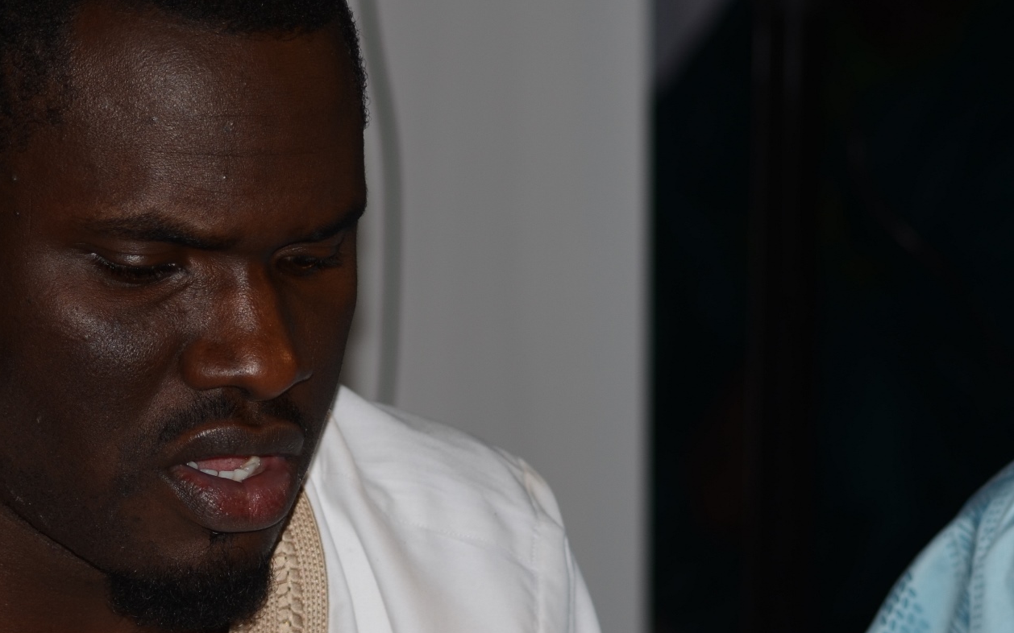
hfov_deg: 9.5
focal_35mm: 220
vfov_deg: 6.0
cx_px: 266
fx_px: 6079
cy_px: 444
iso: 100
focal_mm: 70
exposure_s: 1/200
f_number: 4
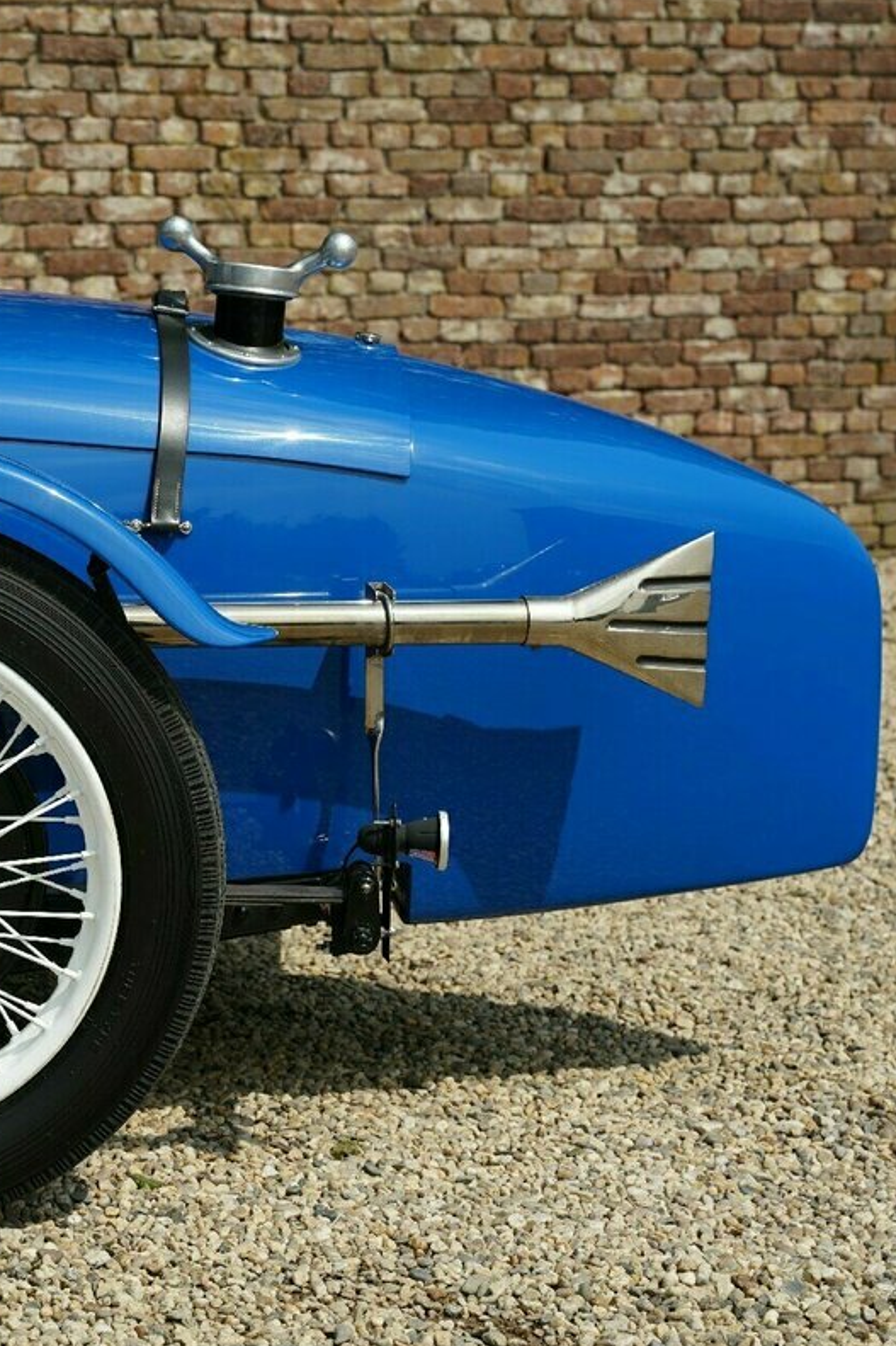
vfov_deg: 22.2
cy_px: 670
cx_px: 70
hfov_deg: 14.7
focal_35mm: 92
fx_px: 3421
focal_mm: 60.4
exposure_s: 1/320
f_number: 6.3
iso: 100
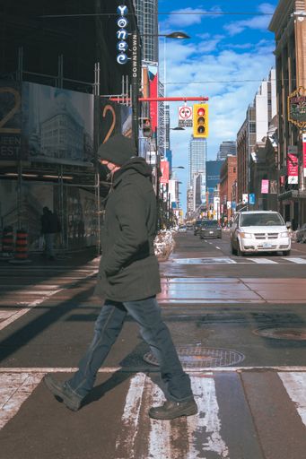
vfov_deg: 43.6
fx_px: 574
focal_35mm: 45
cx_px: 153
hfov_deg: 29.8
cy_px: 230
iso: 100
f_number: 5.6
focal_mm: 30
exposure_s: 1/500
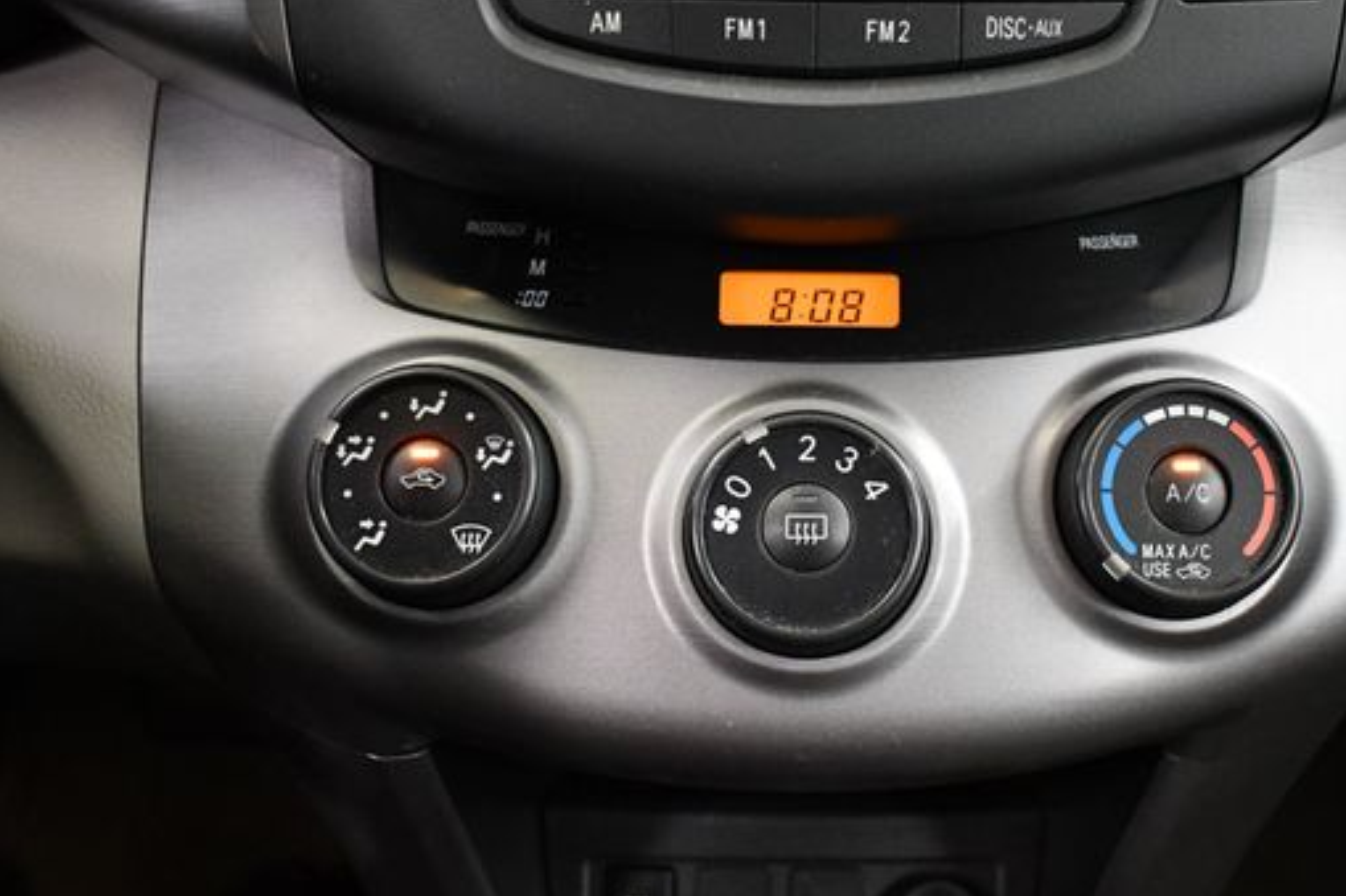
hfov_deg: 49.3
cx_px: 799
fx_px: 1458
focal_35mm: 39
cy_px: 428
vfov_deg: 34.2
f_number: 3.8
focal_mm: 21
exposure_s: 1/60
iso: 3200
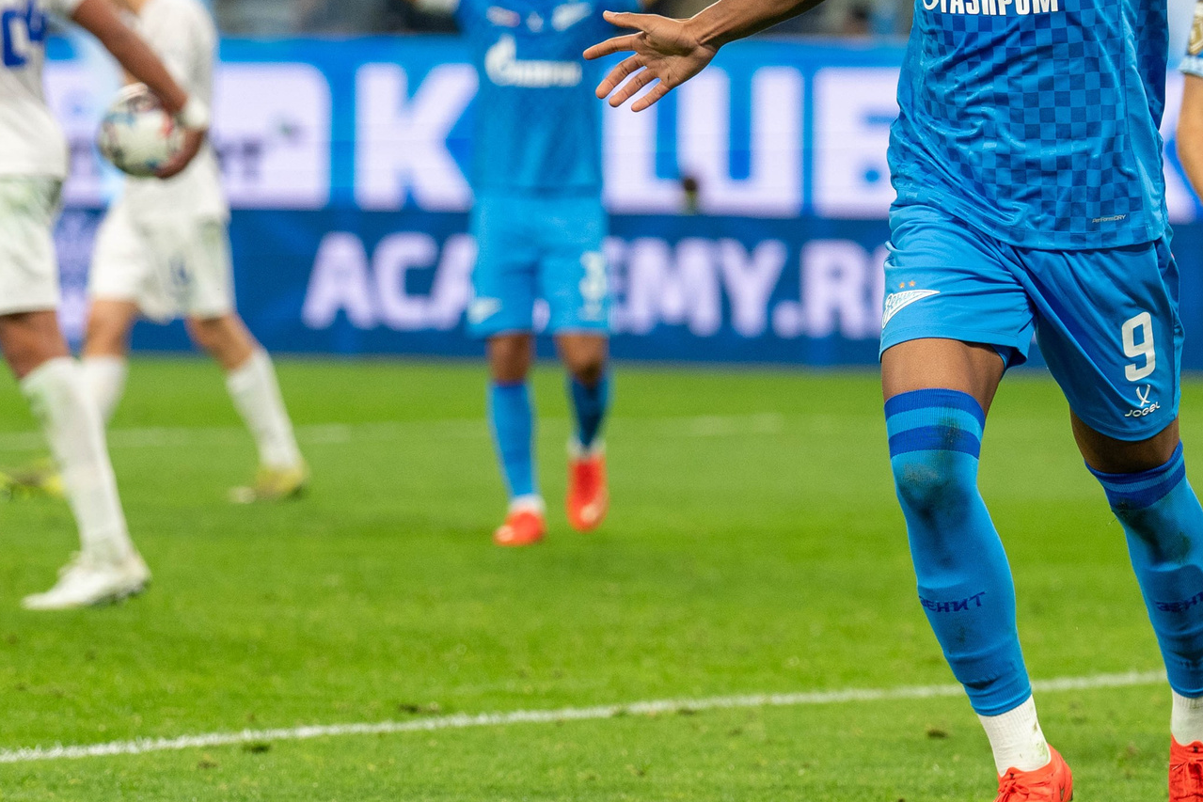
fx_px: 12298
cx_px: 729
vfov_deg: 3.7
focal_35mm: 368
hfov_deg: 5.6
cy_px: 110
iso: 640
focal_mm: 140
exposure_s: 1/1000
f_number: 2.8
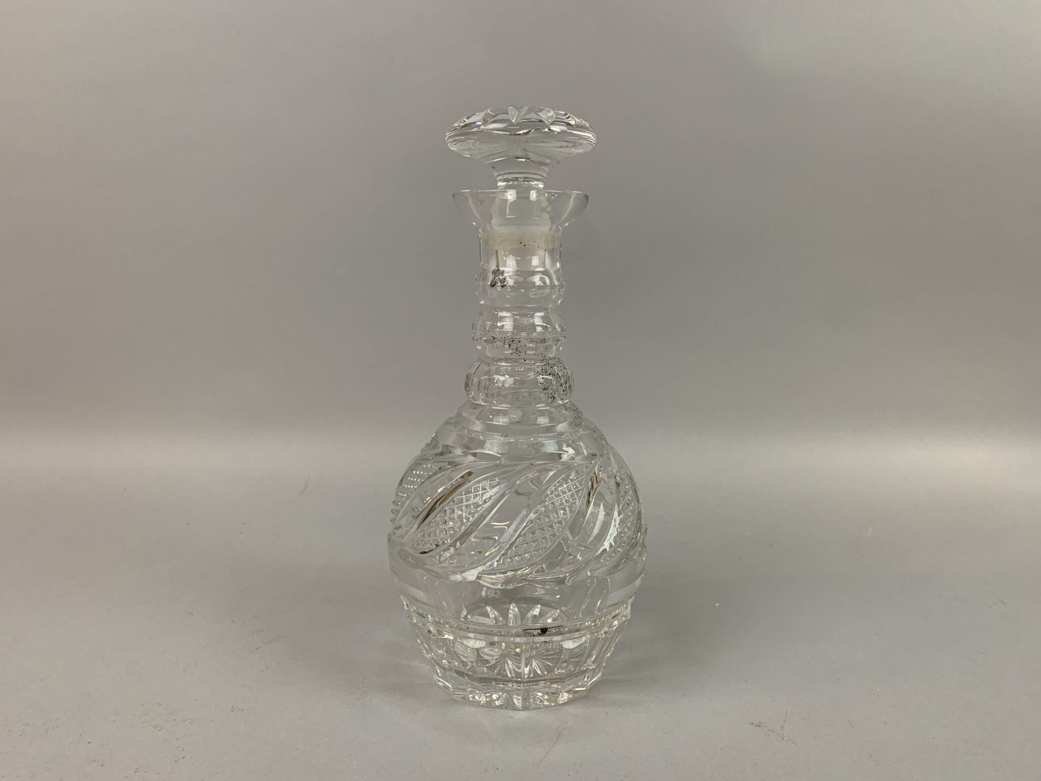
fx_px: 782
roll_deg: +0.3
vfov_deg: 53.1
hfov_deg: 67.3
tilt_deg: -8.7
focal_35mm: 26
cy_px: 390
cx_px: 520
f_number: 1.8
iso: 125
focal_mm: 4.25
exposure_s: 1/50
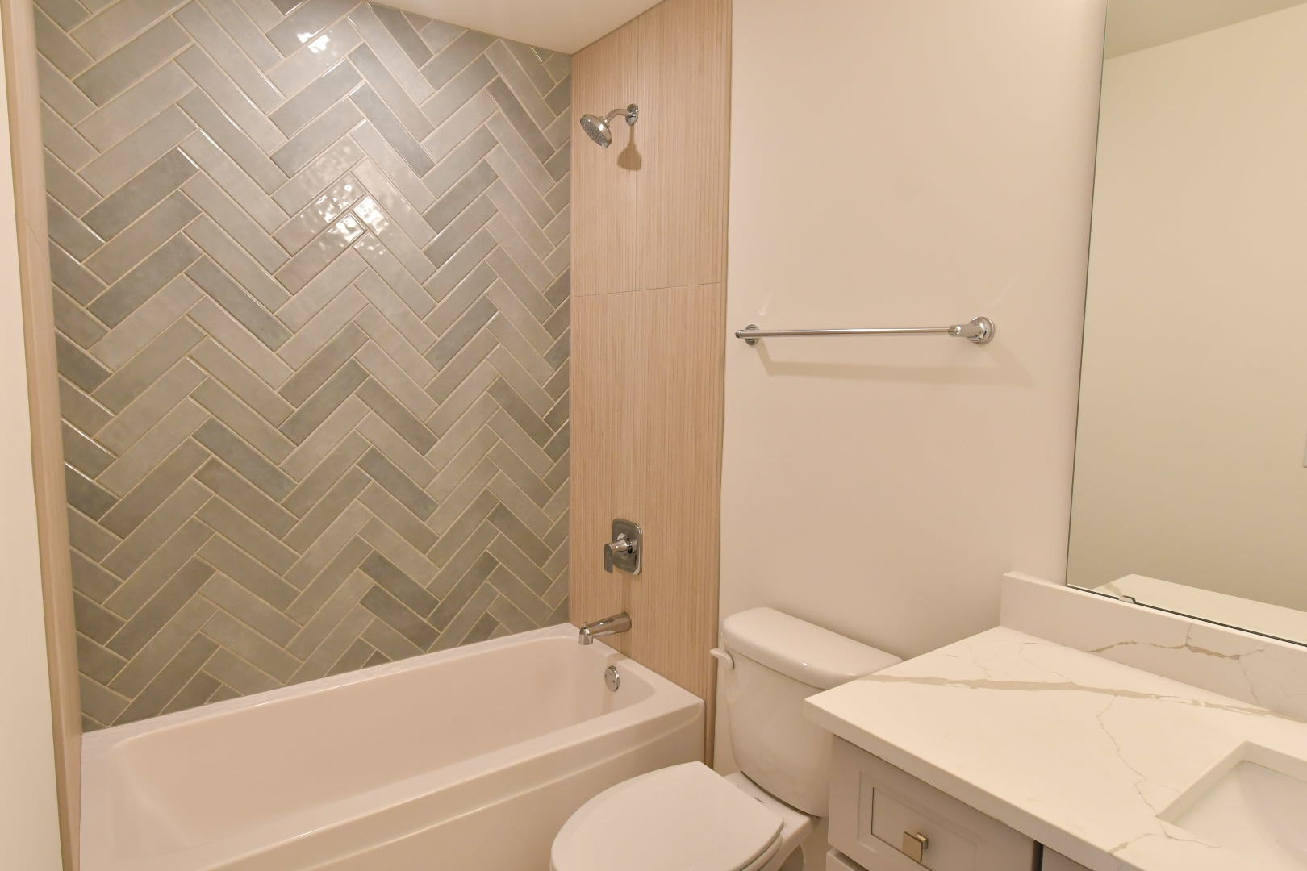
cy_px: 436
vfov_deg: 61.9
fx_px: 726
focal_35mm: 20
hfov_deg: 84.0
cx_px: 654
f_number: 6.3
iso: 1000
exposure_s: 1/40
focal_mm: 10
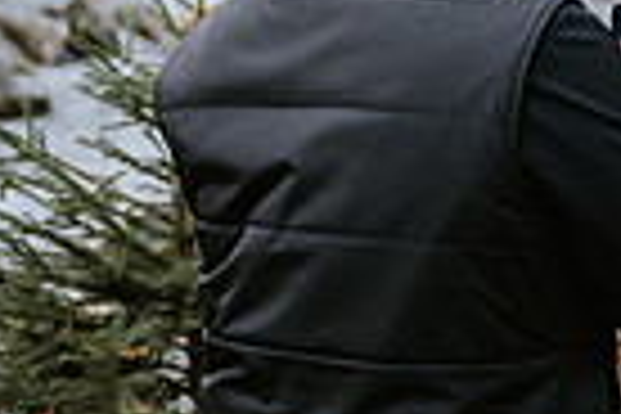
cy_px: -352
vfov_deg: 6.0
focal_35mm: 223
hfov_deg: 9.1
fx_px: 3846
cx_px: 741
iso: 1000
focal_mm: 51
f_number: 2.8
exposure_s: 1/500
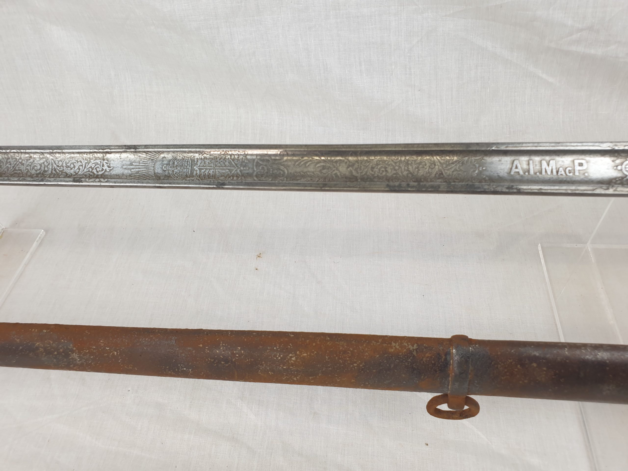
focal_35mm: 26
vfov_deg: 53.1
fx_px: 472
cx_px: 314
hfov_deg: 67.3
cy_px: 236
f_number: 2.4
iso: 50
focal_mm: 4.3
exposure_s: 1/50
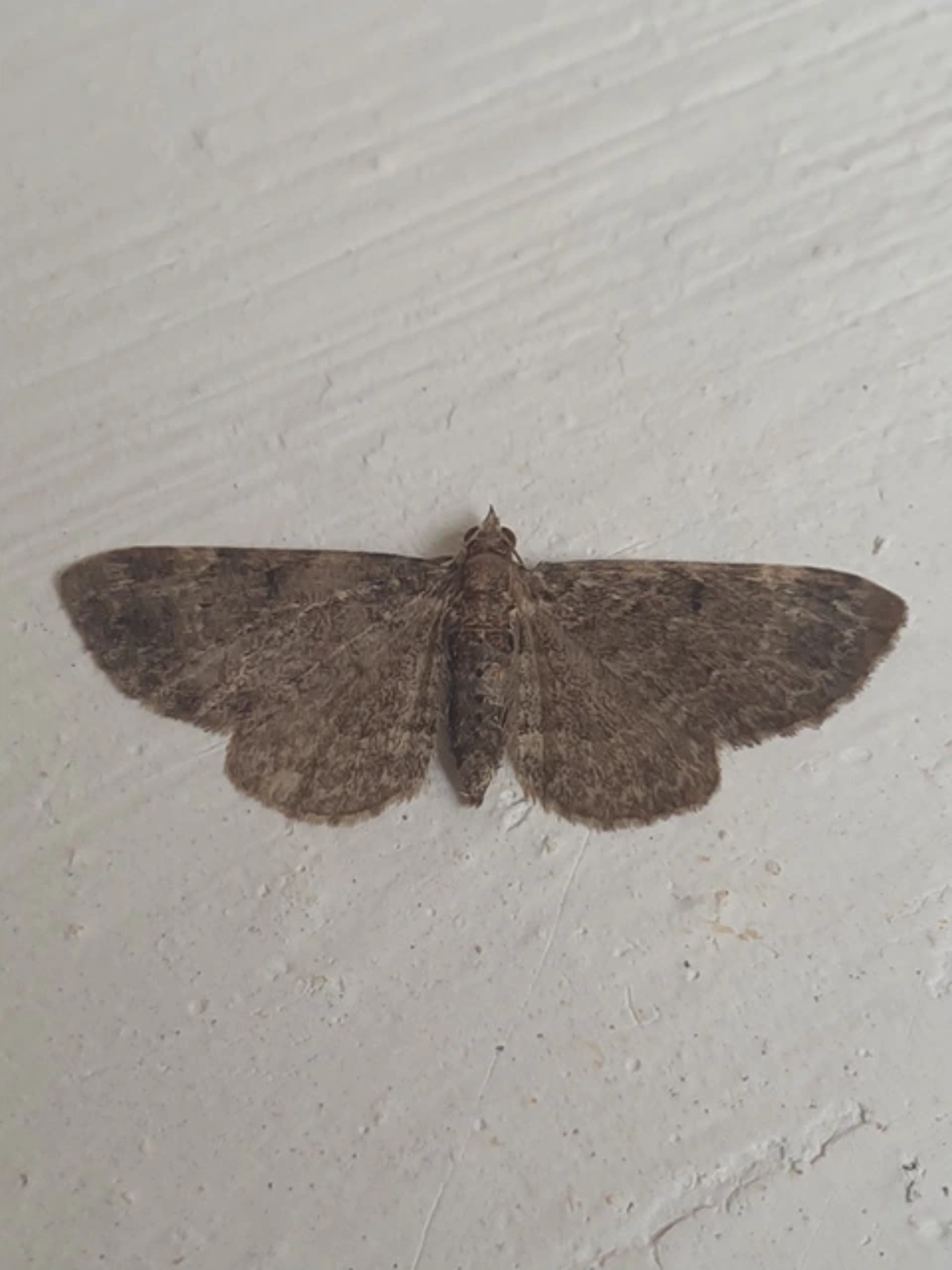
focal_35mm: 26
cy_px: 635
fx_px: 953
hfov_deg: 53.1
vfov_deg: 67.3
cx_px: 476
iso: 50
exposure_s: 1/105
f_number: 2.4
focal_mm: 4.3
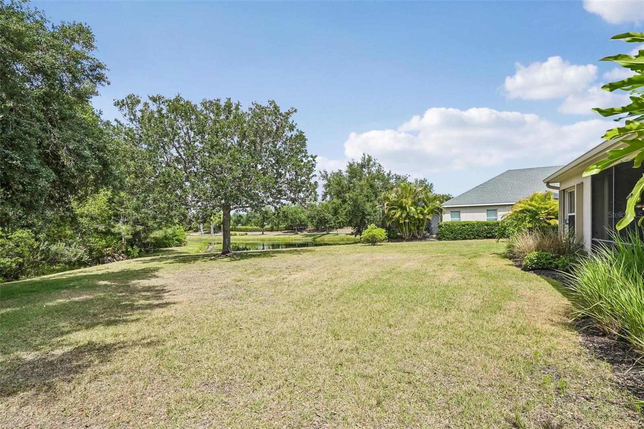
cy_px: 214
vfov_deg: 68.9
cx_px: 322
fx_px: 313
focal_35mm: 18
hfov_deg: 91.6
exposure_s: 1/1250
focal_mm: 17.5
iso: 400
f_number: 8
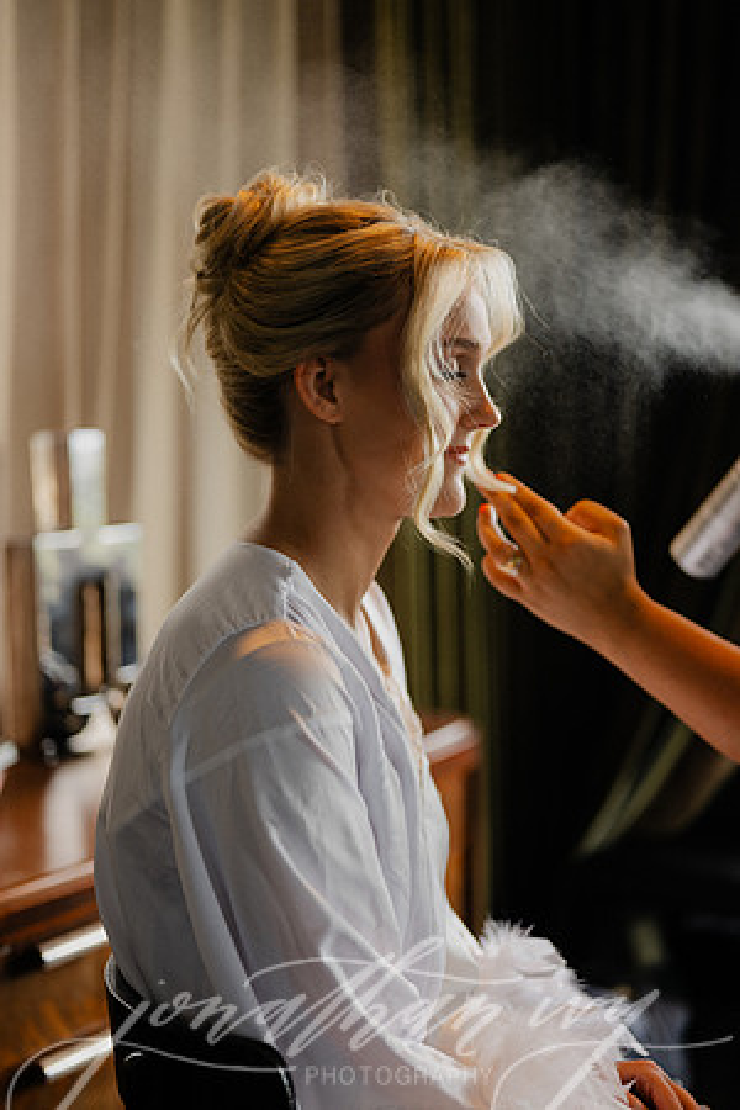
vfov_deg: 39.6
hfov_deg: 27.0
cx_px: 370
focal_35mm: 50
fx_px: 1542
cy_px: 555
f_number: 2
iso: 320
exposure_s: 1/250
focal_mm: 50
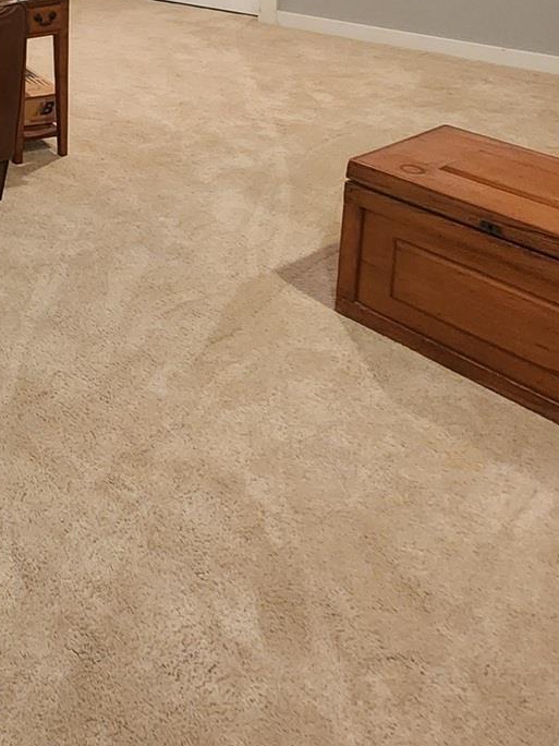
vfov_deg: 41.6
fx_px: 818
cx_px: -150
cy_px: -23
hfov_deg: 30.5
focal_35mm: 38
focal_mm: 2.2
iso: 500
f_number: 2.2
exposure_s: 1/30
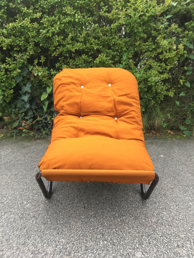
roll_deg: +0.6
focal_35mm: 29
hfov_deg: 48.2
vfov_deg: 61.7
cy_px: 129
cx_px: 97
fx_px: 217
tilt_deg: -22.3
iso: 64
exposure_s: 1/33
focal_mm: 4.15
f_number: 2.2
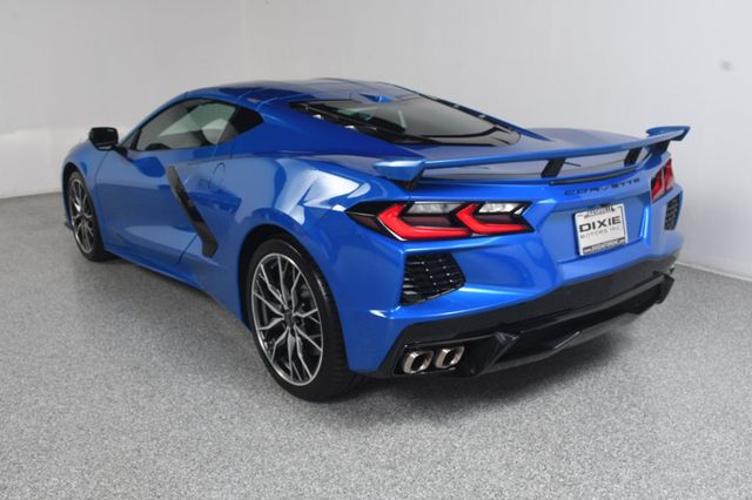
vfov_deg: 38.8
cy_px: 250
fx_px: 710
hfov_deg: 55.8
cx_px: 376
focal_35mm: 34
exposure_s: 1/160
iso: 100
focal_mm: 23
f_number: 9
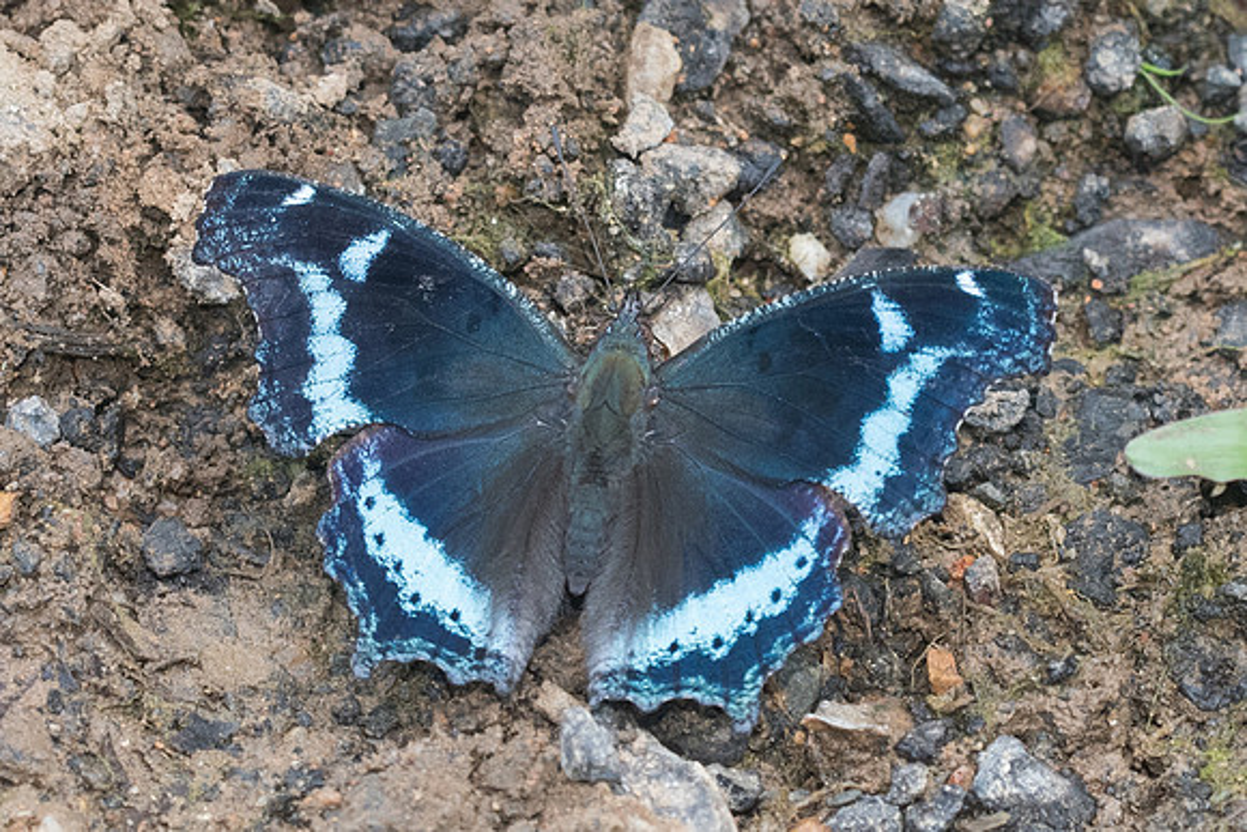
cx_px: 624
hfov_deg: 3.2
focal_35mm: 638
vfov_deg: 2.2
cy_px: 448
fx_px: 22095
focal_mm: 150
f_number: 6.3
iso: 800
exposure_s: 1/400
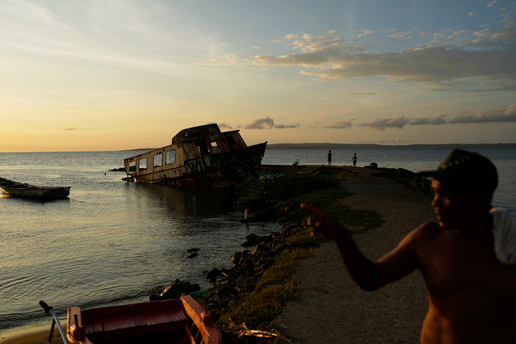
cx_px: 258
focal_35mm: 35
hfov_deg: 54.4
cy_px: 172
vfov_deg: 37.9
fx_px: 502
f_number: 3.2
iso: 50
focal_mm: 35
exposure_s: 1/1000
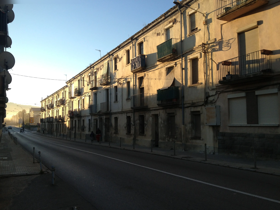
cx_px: 140
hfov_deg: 52.6
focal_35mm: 35
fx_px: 283
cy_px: 105
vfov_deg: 40.7
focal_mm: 4.28
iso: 50
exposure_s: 1/736
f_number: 2.4
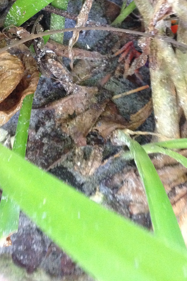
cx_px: 133
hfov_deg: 23.2
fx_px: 452
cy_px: 58
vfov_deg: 33.5
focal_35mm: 58
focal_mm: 4.28
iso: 400
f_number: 2.4
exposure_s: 1/15
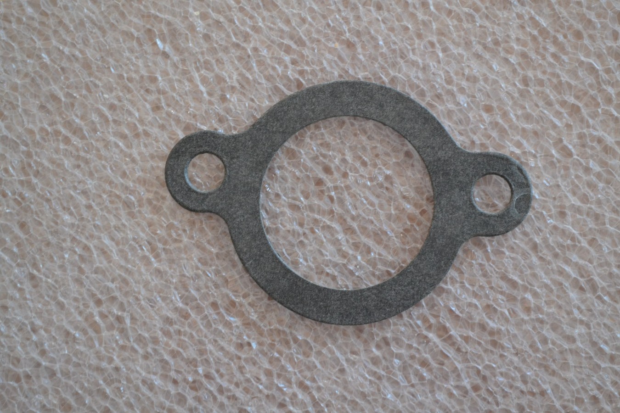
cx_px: 310
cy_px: 206
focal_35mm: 72
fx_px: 1240
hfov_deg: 28.1
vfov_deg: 18.9
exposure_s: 1/60
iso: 1400
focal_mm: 48
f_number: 5.6
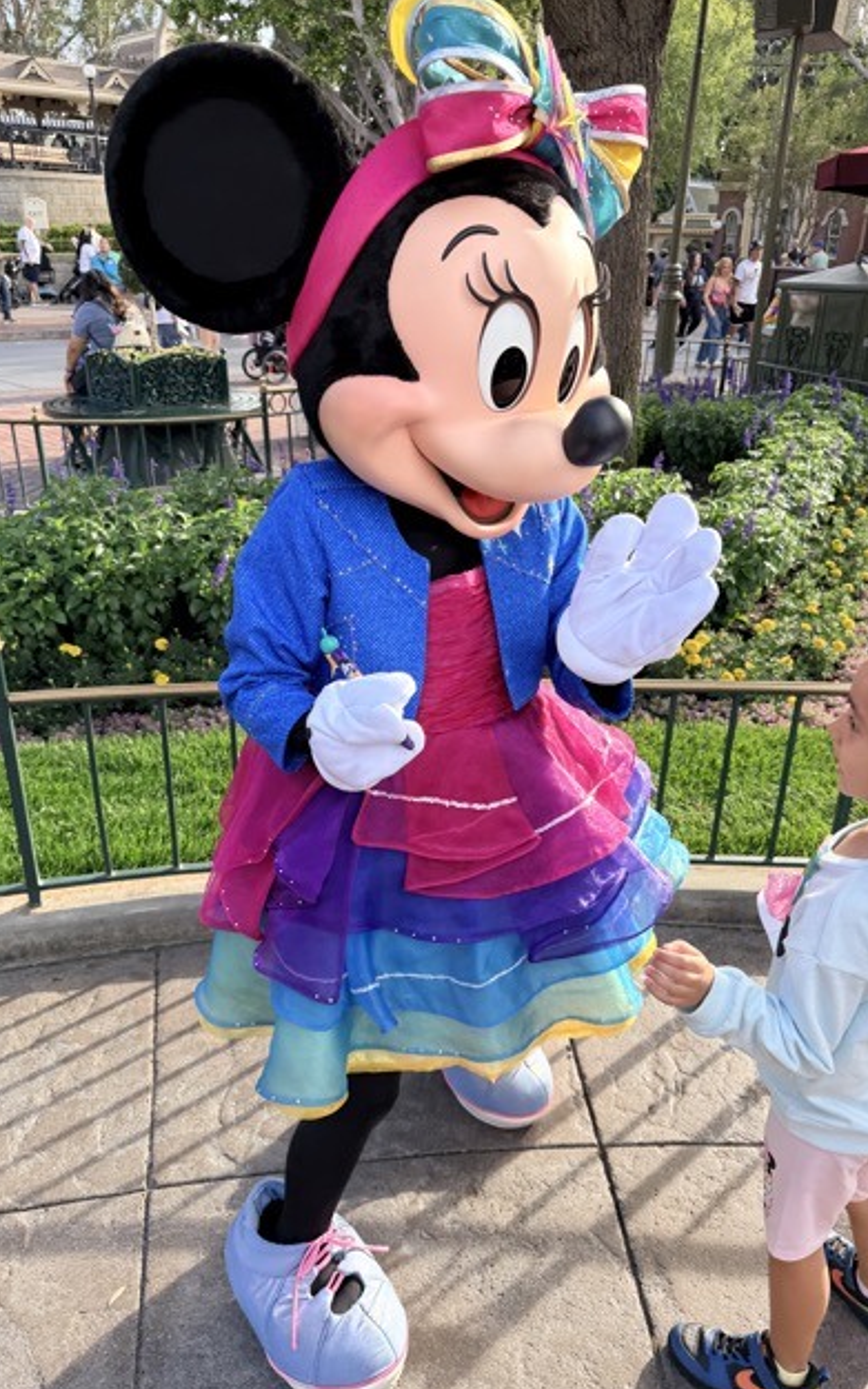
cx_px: 446
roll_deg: -1.7
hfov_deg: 47.6
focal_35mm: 26
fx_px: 985
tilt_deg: -24.2
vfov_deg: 70.4
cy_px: 703
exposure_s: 1/381
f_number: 1.78
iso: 80
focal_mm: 6.76
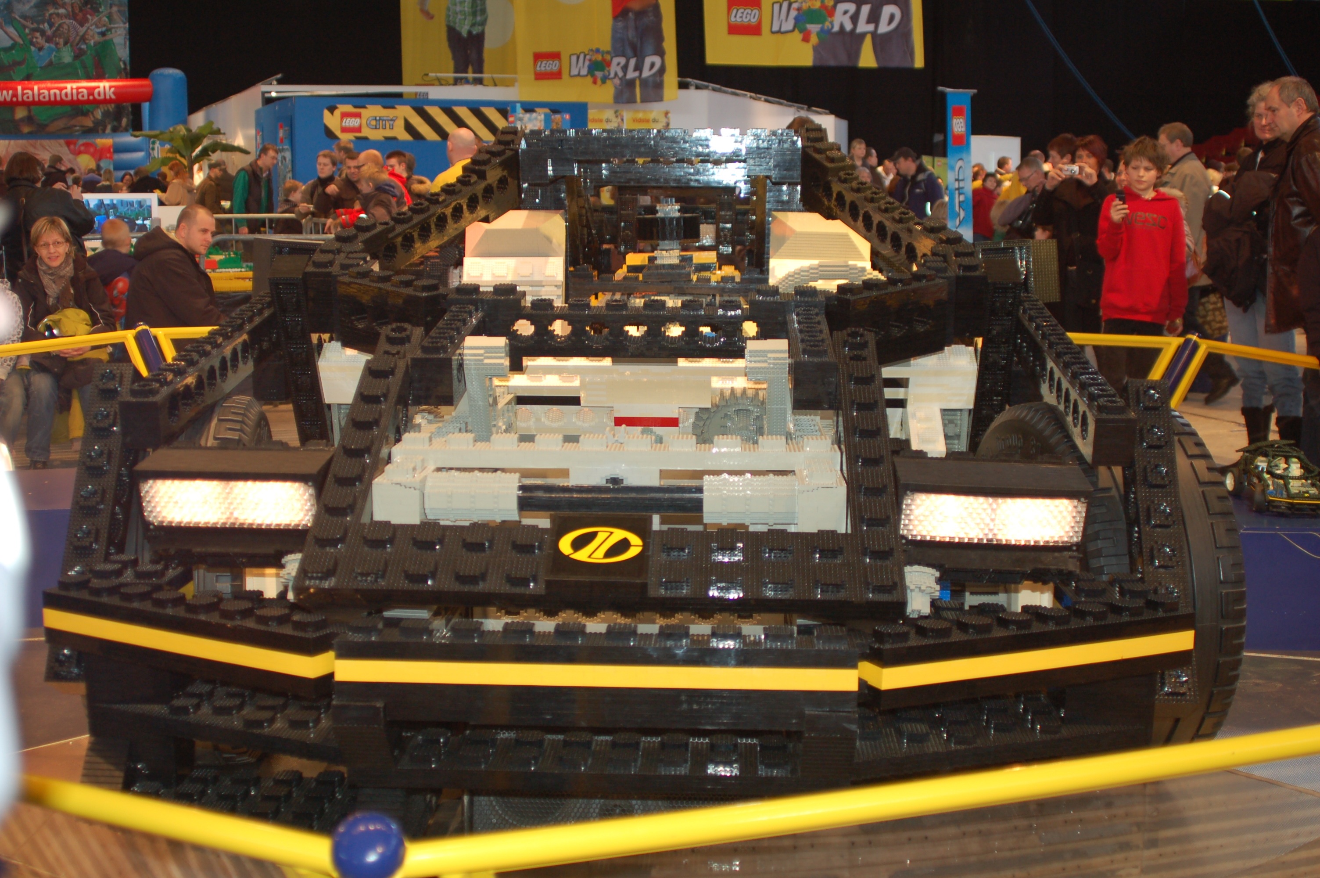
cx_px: 660
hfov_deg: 46.4
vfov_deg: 31.8
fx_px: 1539
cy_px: 439
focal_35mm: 42
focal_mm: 28
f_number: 2.8
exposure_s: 1/60
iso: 400
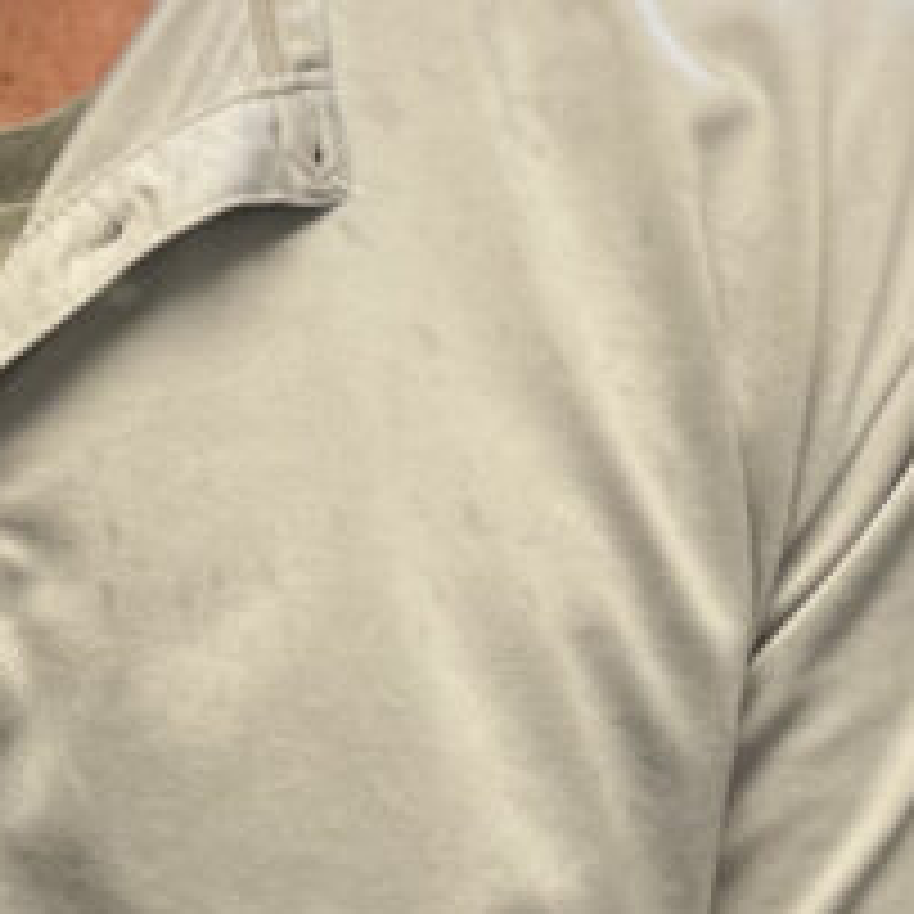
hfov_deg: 14.4
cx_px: -266
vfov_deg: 14.2
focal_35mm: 116
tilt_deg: -13.6
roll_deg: -1.7
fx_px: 3465
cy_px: -396
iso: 100
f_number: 1.6
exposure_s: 1/120
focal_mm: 4.2
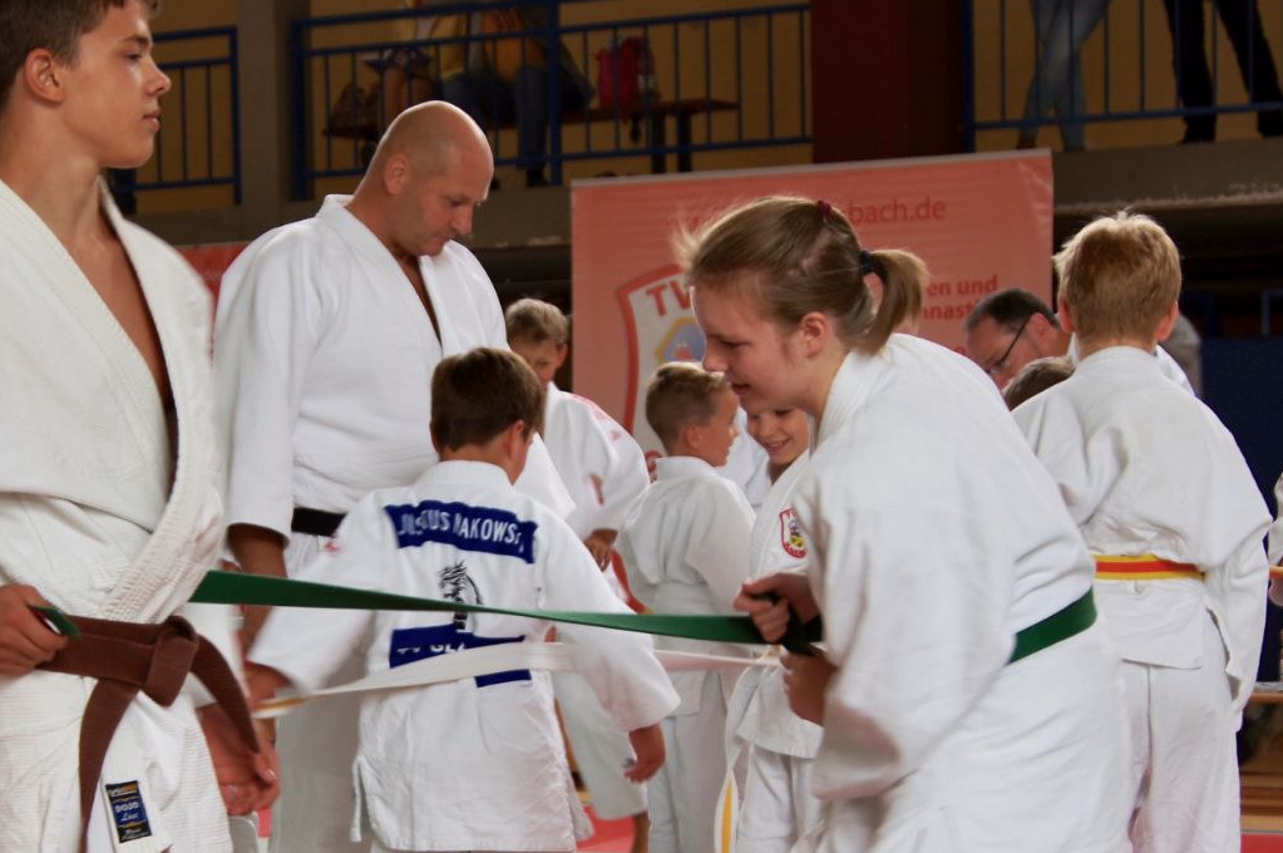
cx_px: 346
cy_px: 746
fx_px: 3133
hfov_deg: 23.0
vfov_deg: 15.3
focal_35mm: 88
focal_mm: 30
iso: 100
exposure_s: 1/50
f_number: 4.5
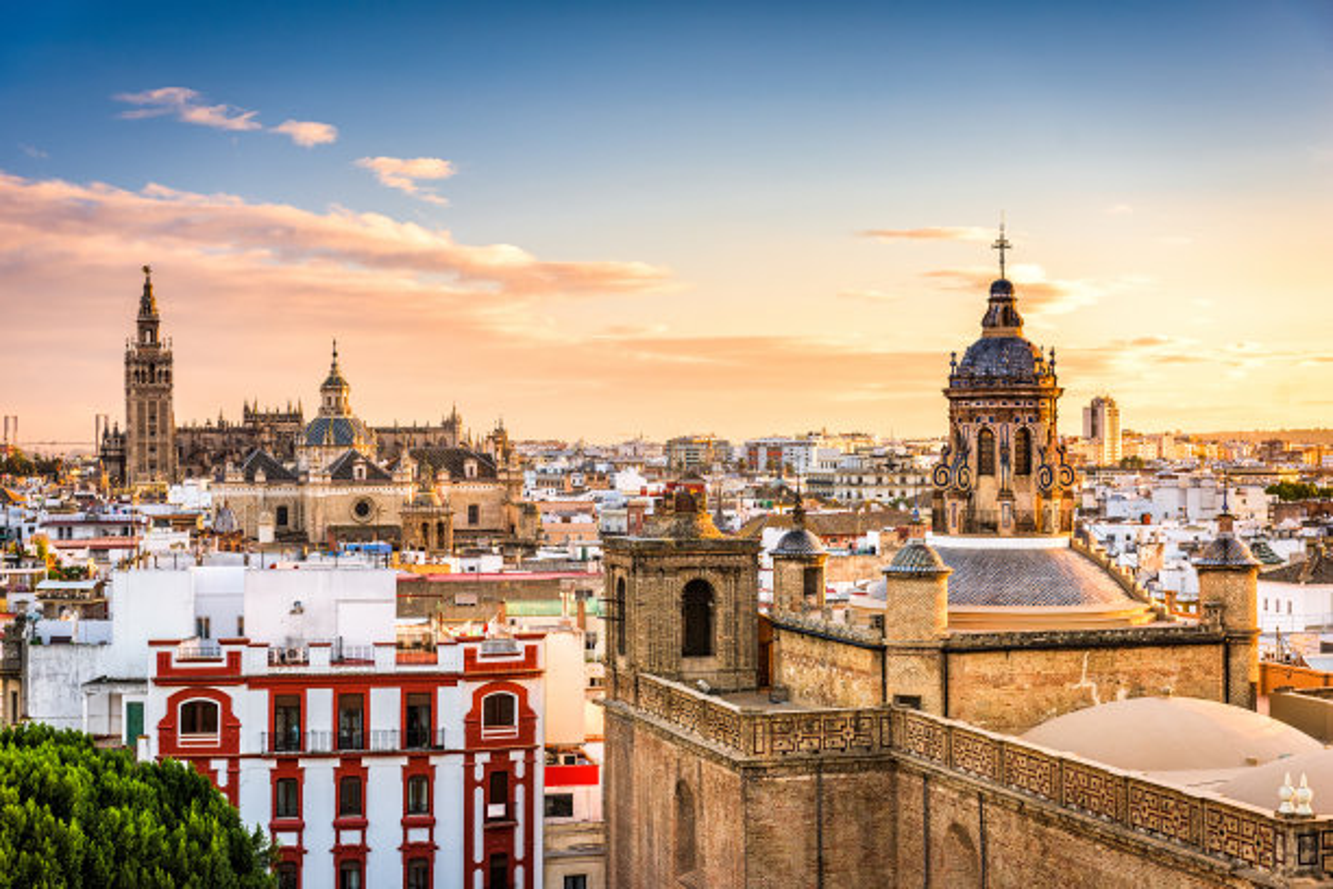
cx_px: 666
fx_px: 2221
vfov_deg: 22.6
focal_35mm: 60
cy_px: 444
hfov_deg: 33.4
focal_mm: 60
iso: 400
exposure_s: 1/125
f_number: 4
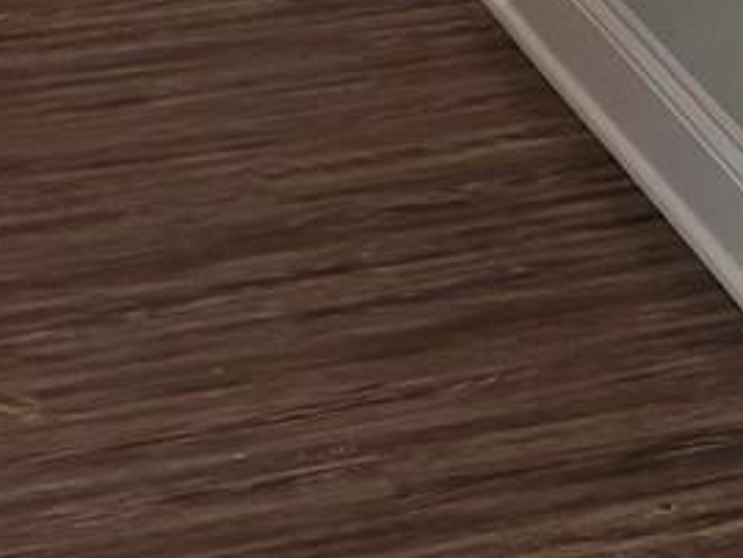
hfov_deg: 9.4
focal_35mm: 198
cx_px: 1400
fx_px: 4252
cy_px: -967
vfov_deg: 6.9
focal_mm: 5.96
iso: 125
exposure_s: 1/120
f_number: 1.6
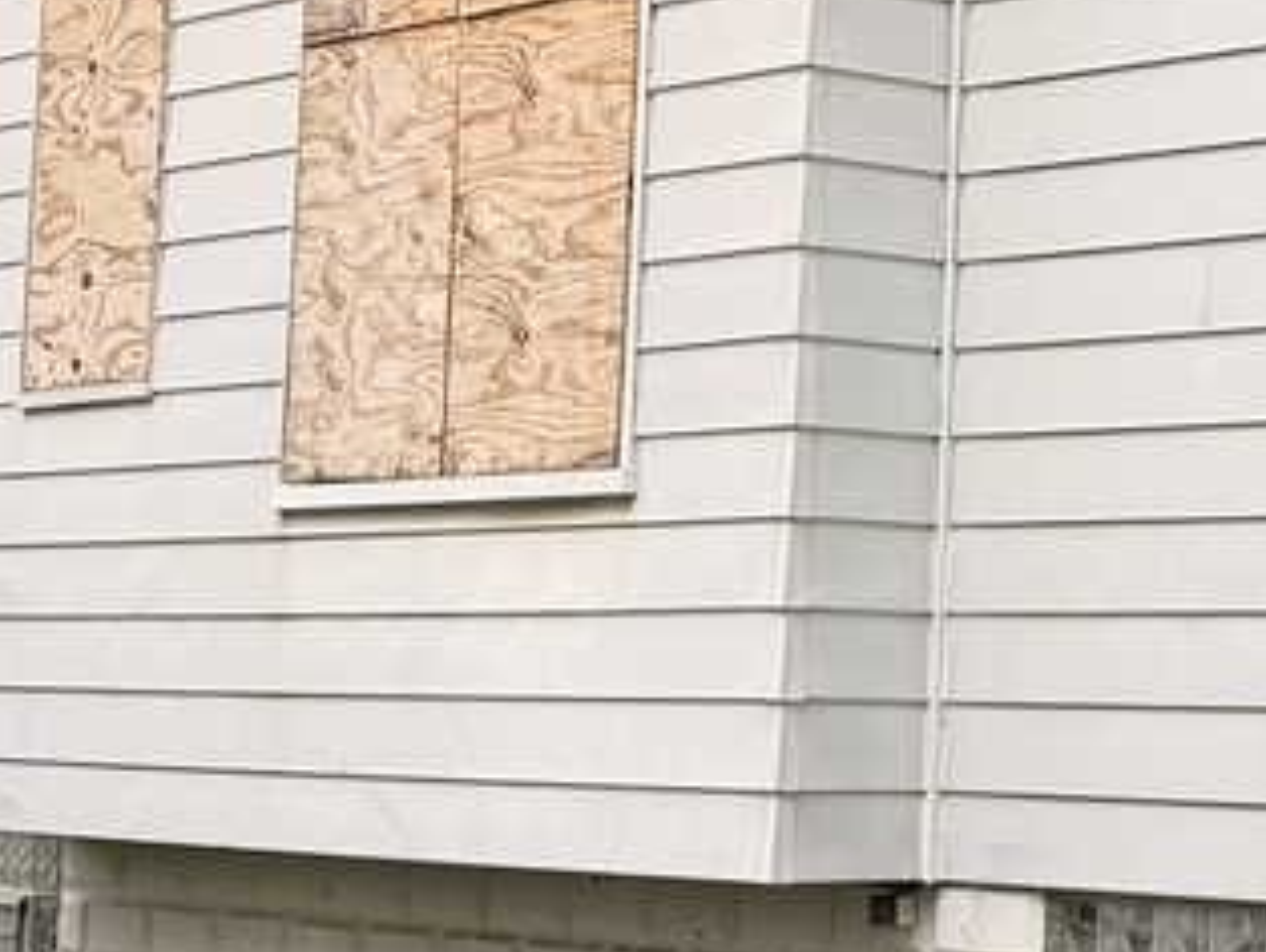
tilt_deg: +3.9
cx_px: 1734
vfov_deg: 13.5
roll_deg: -0.8
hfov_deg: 16.7
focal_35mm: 110
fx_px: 4026
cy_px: 440
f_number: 1.78
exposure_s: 1/1314
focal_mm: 6.76
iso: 100
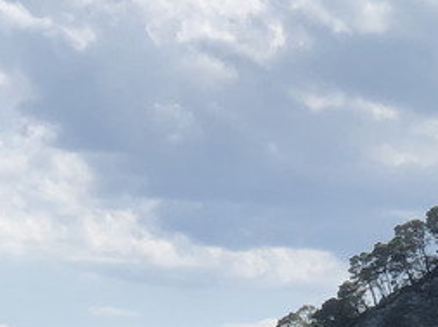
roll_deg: -1.2
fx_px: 3121
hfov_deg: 8.0
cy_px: 472
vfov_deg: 5.9
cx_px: 476
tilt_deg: +1.1
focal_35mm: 247
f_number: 2.4
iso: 16
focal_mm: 6
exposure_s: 1/1799
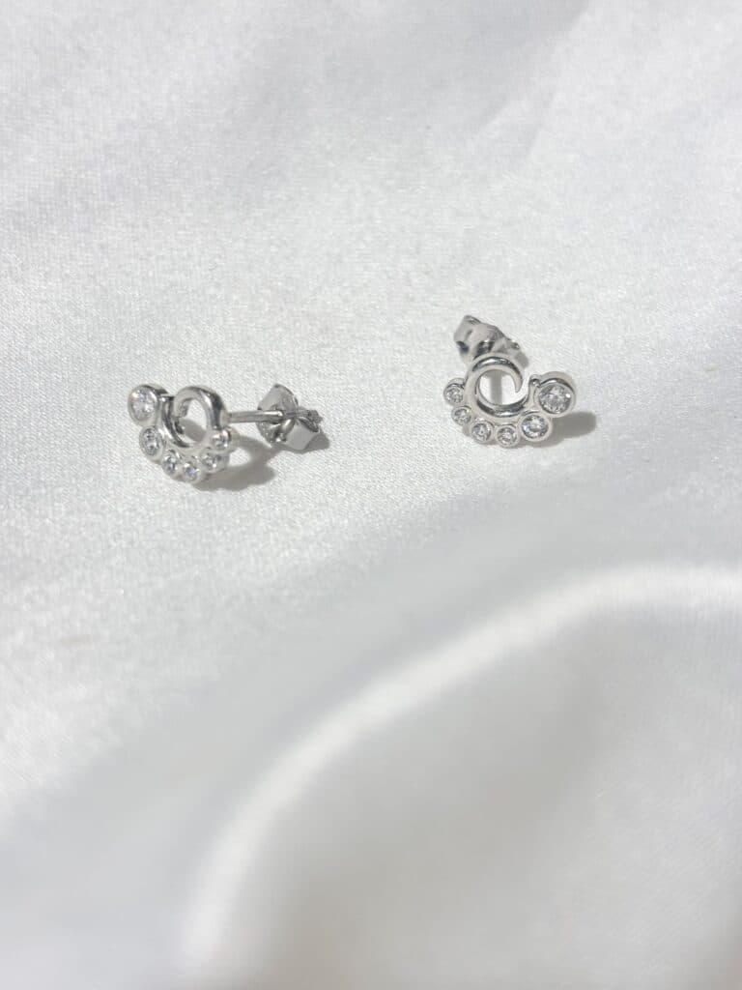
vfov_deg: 36.8
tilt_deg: -40.7
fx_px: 1486
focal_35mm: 52
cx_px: 371
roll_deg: +3.7
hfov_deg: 28.0
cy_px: 495
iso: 32
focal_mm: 5.96
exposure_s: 1/394
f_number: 1.6
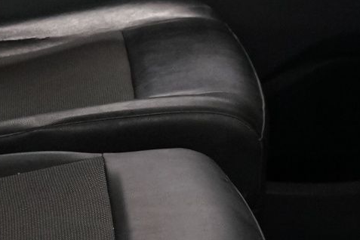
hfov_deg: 13.5
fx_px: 1520
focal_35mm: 152
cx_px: 137
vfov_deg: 9.0
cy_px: 61
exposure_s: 1/160
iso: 2500
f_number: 3.5
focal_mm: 29
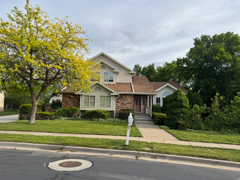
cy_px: 90
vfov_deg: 56.8
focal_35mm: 24
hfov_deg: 71.6
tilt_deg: +4.9
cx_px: 120
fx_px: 166
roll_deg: -1.9
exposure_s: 1/2604
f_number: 1.78
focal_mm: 6.76
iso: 80
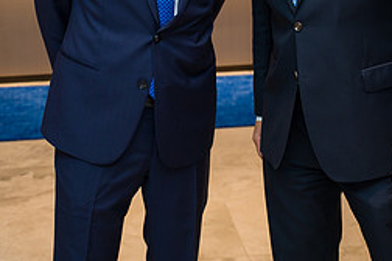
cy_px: -16
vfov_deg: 16.2
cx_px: 240
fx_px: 893
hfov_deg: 24.7
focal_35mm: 82
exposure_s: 1/200
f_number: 3.2
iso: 640
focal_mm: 35
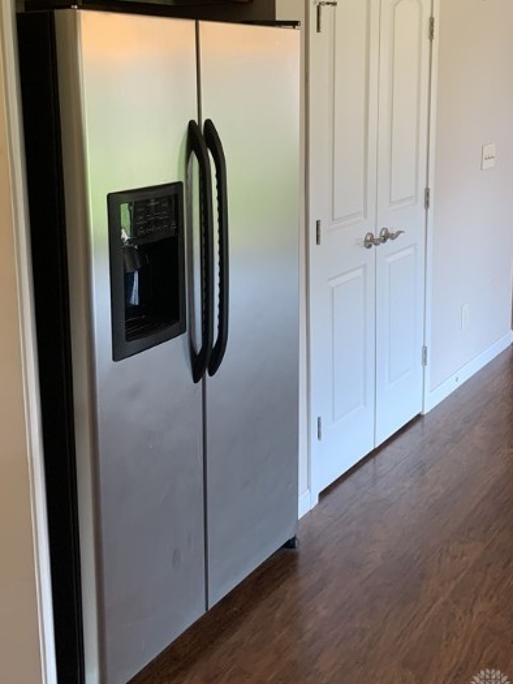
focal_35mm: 38
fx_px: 751
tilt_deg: -9.7
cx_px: 243
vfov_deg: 47.8
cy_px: 203
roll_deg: +1.2
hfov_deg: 37.7
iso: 100
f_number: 1.8
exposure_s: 1/60
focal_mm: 4.25
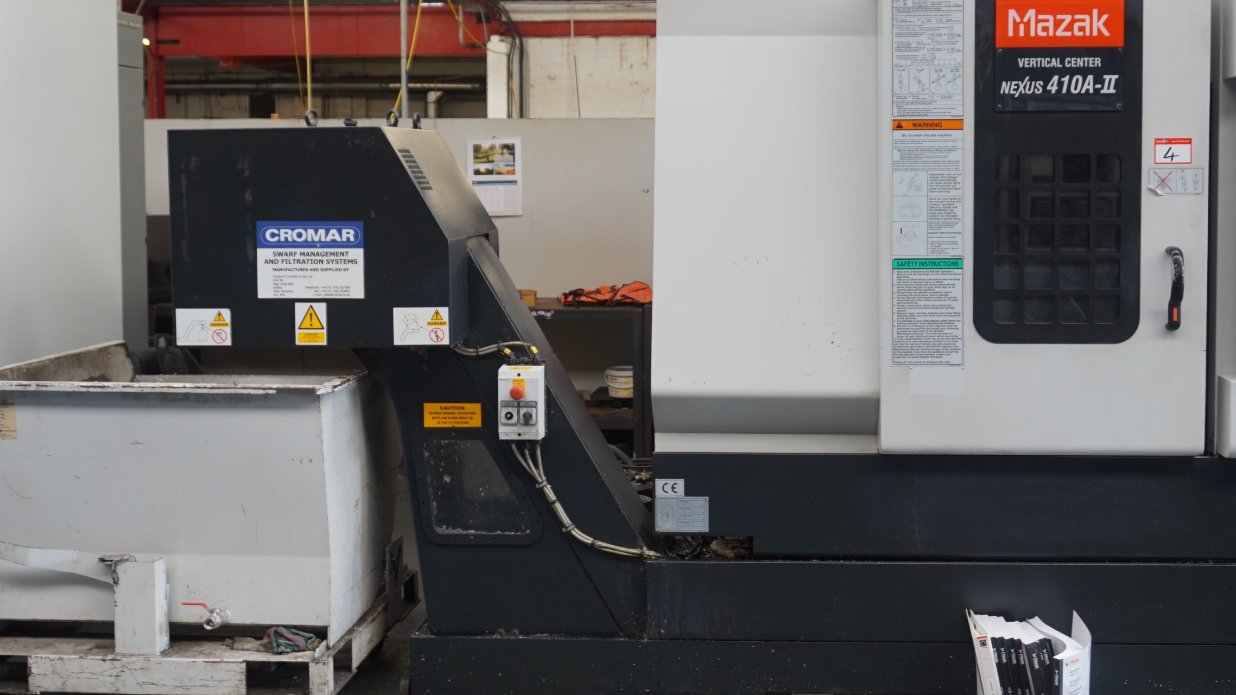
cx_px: 710
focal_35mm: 47
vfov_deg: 25.4
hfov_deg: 43.6
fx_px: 1540
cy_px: 263
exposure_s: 1/60
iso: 160
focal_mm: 22
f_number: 4
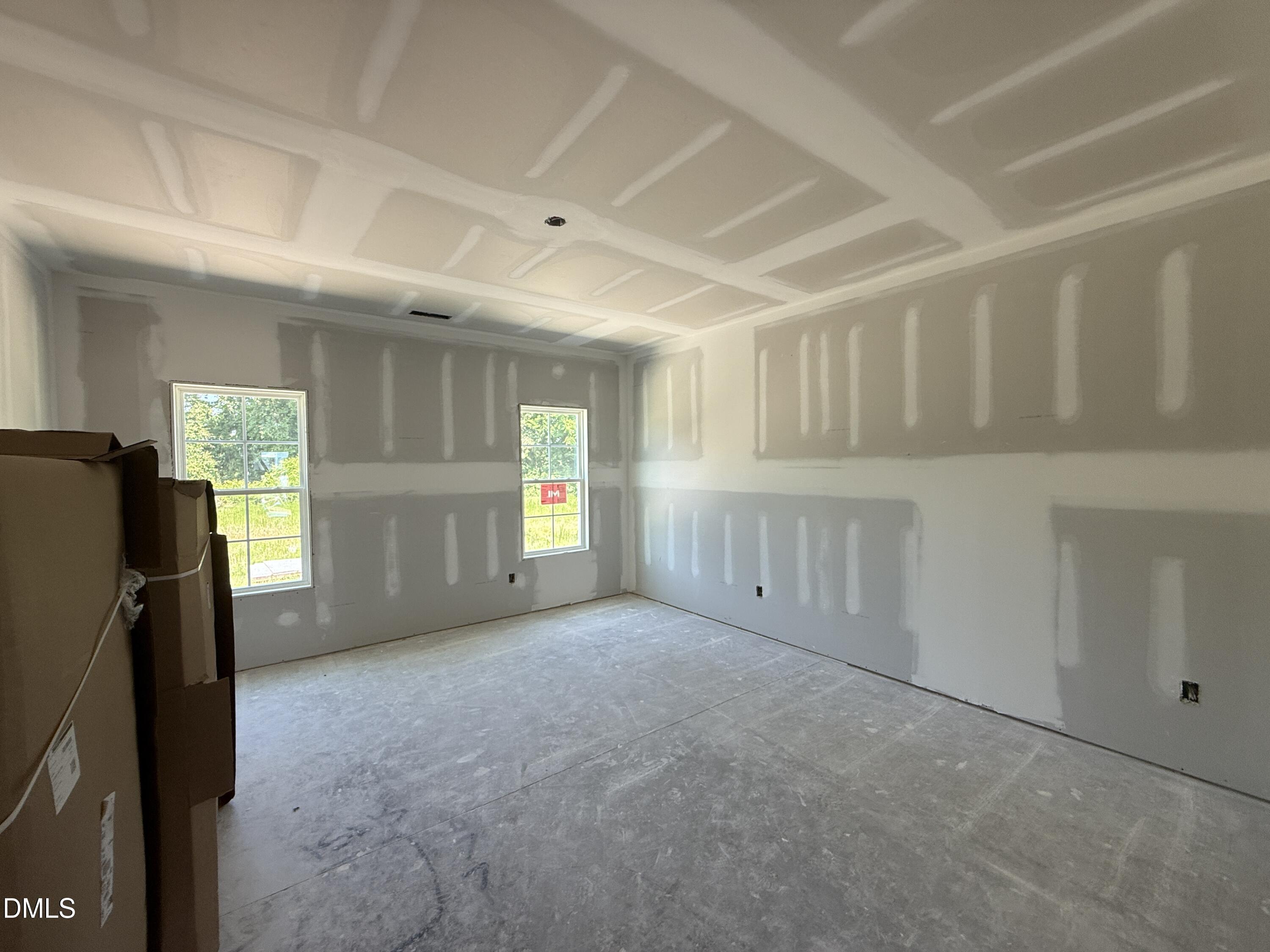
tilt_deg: +0.4
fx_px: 514
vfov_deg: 85.7
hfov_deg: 102.1
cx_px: 635
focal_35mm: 14
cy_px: 476
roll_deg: +0.2
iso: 80
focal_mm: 2.22
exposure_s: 1/99
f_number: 2.2
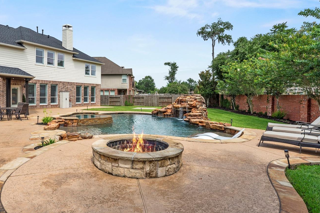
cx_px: 132
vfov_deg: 57.1
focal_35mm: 22
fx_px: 196
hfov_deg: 77.9
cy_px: 93
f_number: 8
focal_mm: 14
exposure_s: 1/250
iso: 100
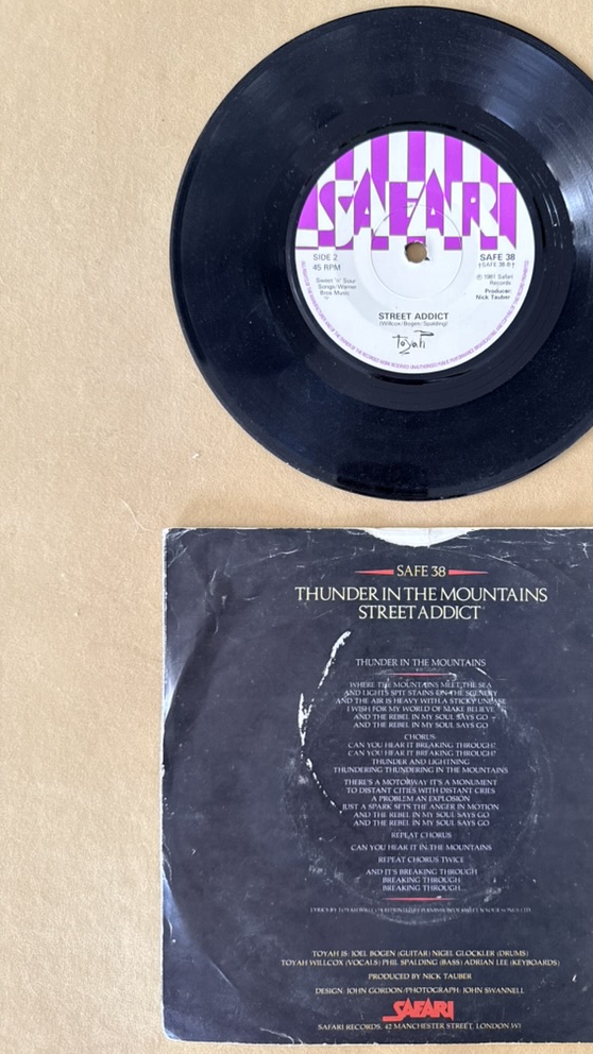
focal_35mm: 27
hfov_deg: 42.2
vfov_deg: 69.9
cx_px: 406
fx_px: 755
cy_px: 532
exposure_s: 1/60
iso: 320
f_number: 1.78
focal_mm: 6.76
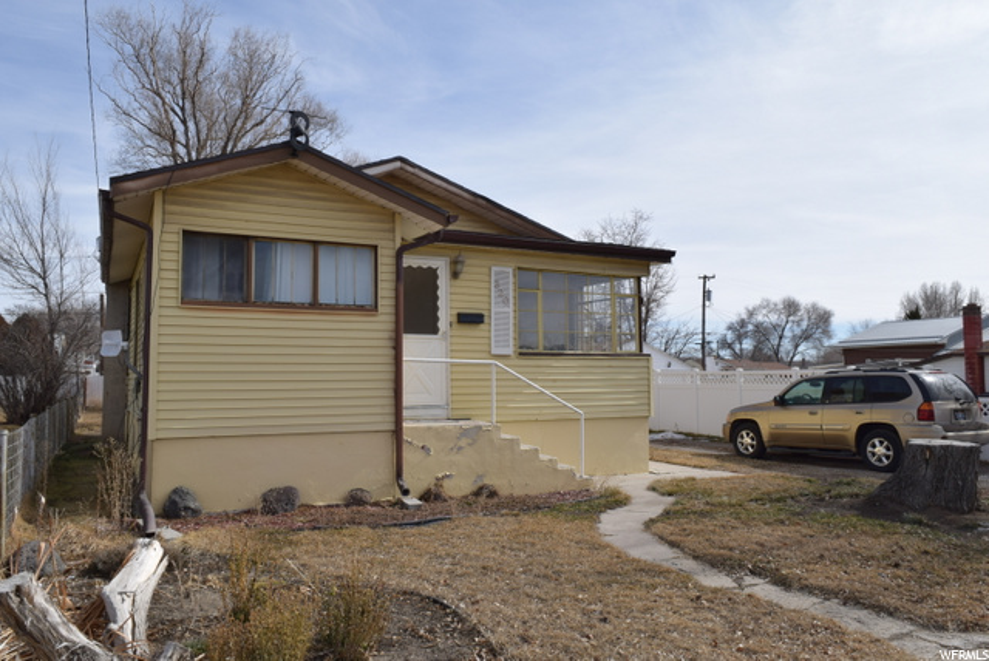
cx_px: 494
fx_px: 742
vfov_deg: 48.0
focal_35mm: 27
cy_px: 330
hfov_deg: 67.3
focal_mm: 18
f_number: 10
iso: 100
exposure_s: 1/200
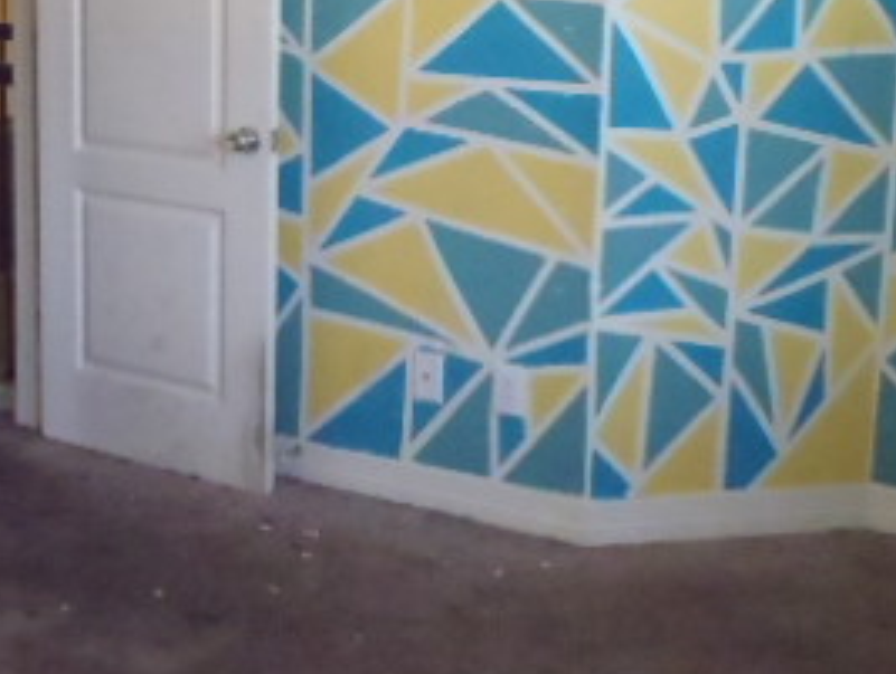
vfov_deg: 21.8
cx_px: 215
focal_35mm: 67
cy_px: 181
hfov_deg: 28.5
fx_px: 1737
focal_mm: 5
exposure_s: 1/60
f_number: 3.9
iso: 800
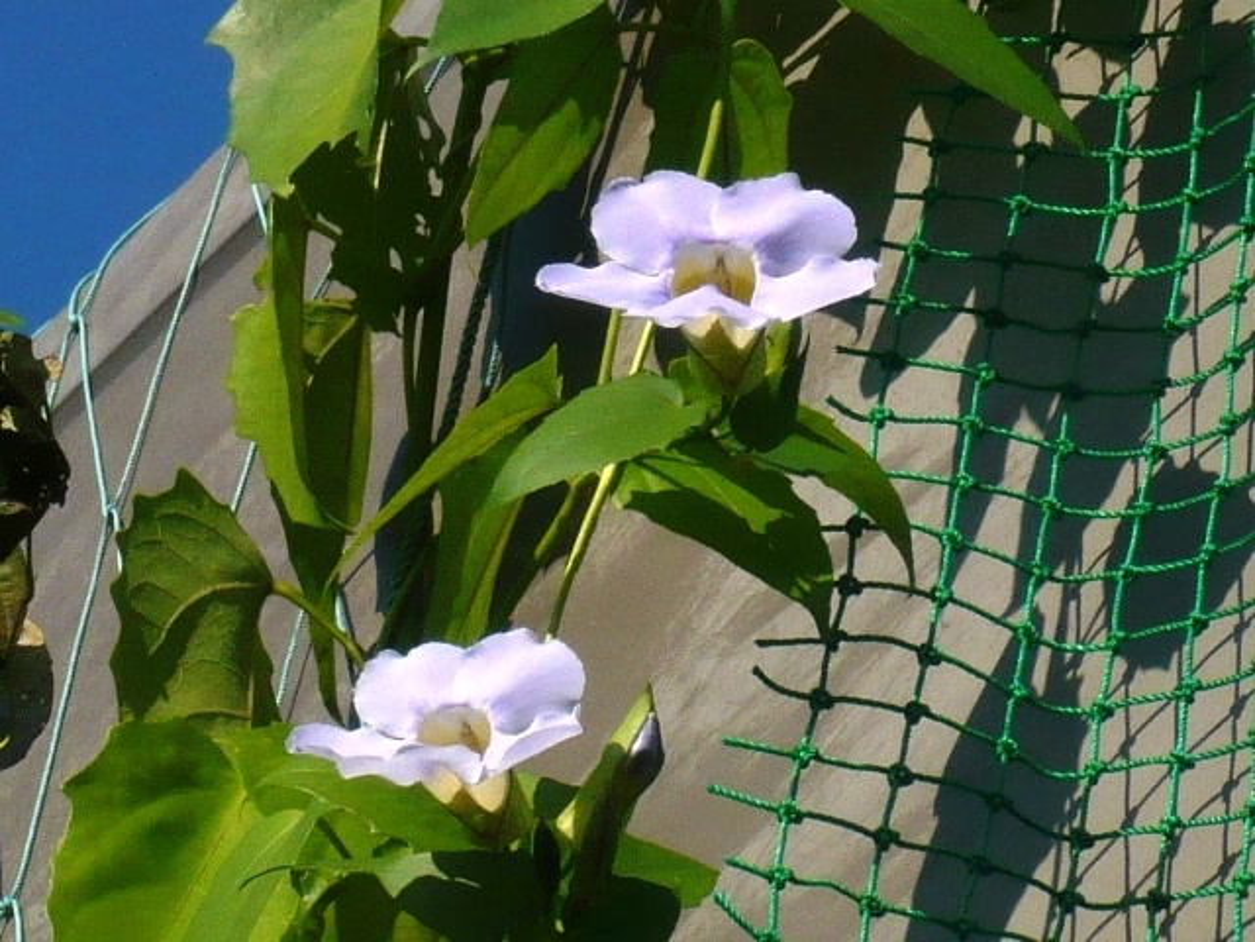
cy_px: 471
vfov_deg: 14.8
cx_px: 628
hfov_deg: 19.6
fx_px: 3625
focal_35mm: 100
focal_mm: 16.4
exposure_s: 1/800
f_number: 5.6
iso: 100
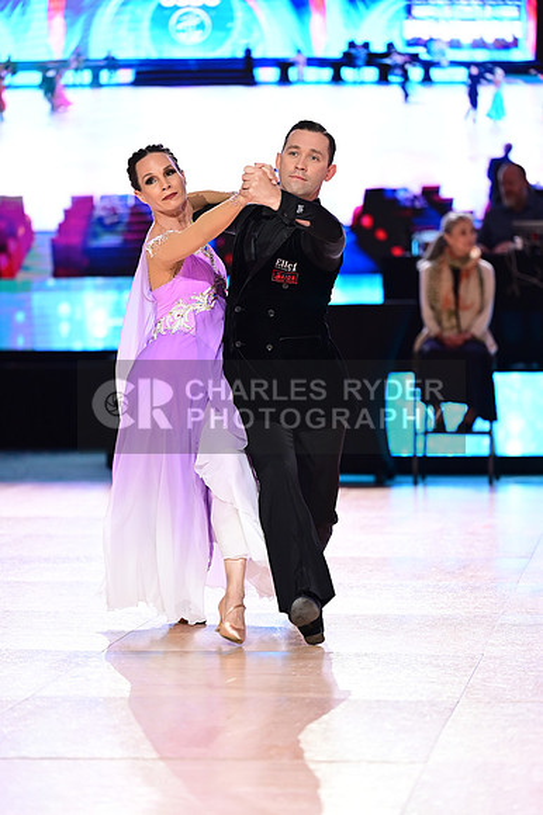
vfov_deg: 14.7
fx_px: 3171
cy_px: 408
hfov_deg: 9.8
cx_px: 272
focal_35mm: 140
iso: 1600
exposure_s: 1/400
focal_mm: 140
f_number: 2.8
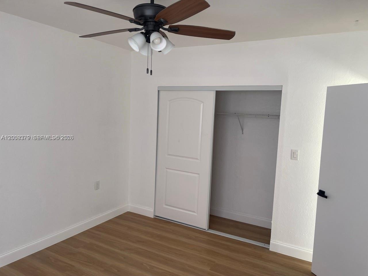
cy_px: 138
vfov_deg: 54.9
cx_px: 184
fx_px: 266
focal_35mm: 25
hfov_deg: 69.4
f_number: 1.6
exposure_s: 1/121
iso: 80
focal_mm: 5.1
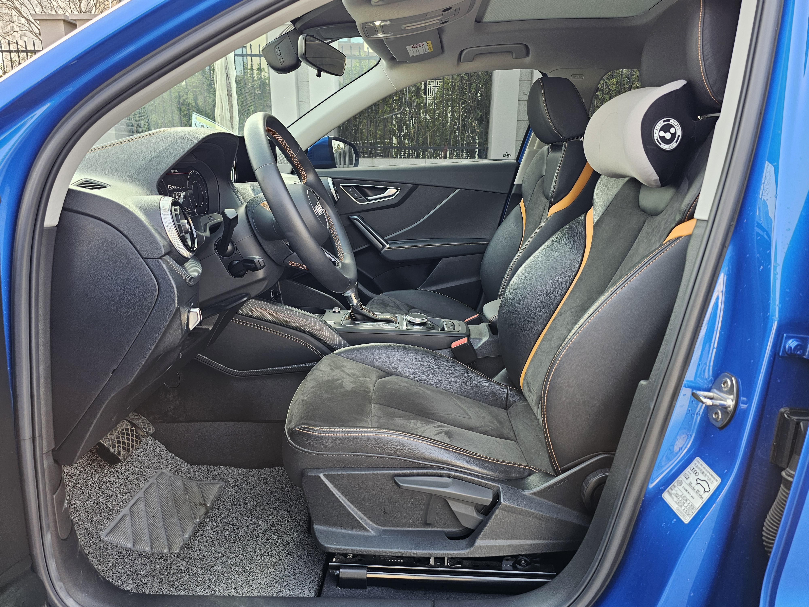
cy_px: 304
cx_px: 404
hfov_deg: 73.9
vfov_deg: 58.9
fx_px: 538
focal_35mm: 23
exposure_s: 1/180
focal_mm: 6.3
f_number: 1.7
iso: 80
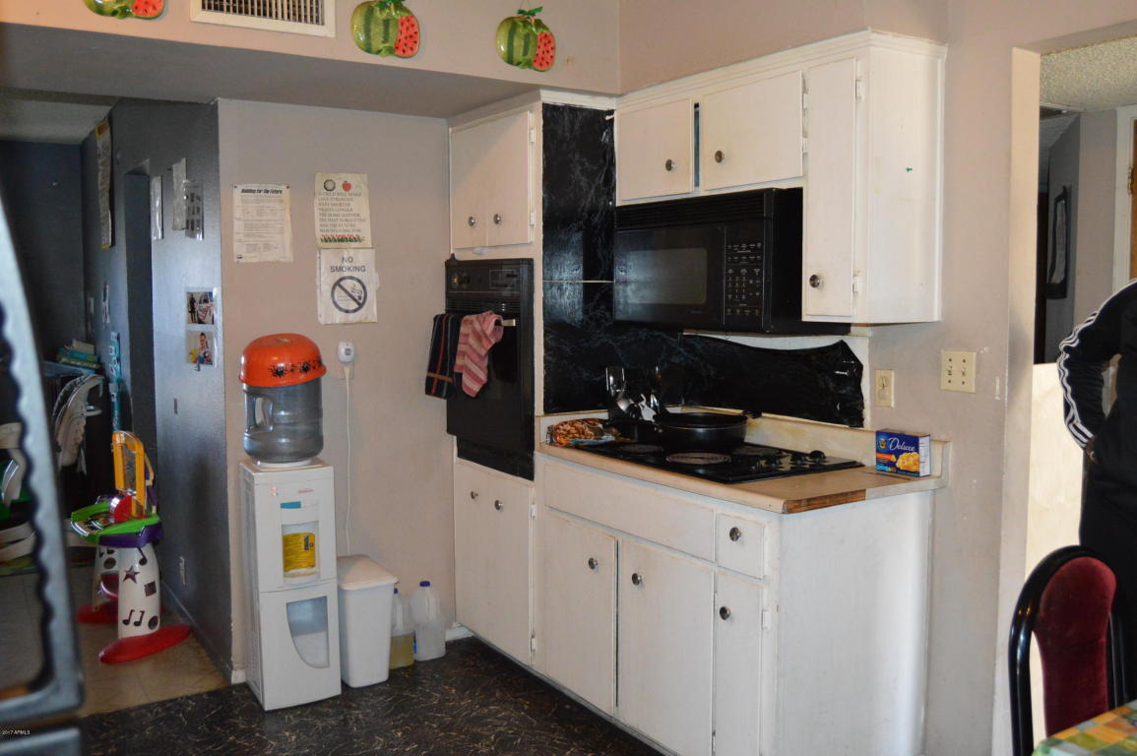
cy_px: 378
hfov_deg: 62.0
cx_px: 568
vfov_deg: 43.5
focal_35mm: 30
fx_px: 947
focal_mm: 20
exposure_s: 1/60
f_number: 3.5
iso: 2200
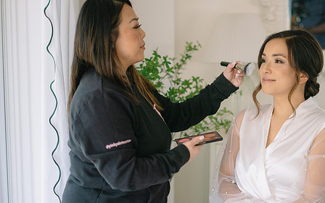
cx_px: 190
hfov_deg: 31.0
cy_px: 114
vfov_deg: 19.7
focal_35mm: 66
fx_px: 585
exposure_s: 1/200
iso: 1000
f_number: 1.8
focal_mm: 50
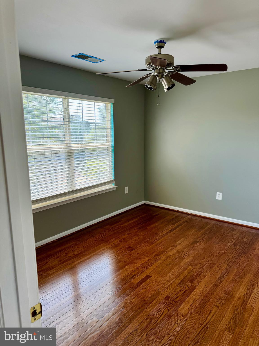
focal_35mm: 24
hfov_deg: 56.8
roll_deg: -0.3
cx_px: 130
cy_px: 173
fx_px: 239
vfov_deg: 71.6
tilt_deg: -13.8
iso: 80
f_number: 1.78
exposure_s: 1/199
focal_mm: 6.76
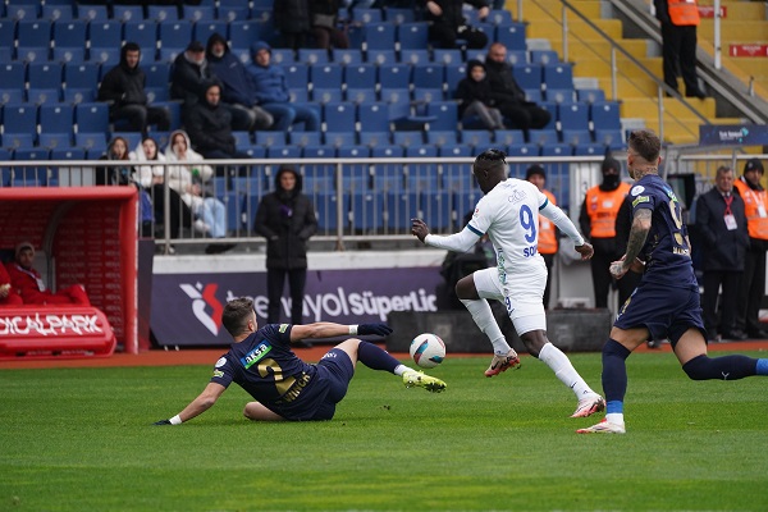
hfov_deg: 5.2
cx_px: 384
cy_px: 256
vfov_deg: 3.4
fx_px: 8533
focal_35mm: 400
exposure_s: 1/2000
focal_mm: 400
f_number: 5.6
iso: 3200
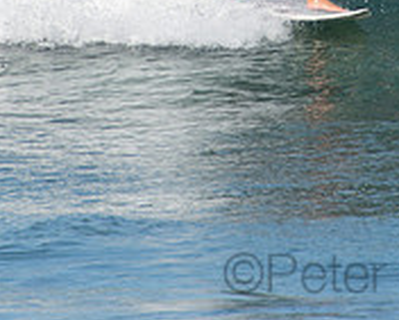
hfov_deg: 1.0
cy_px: -103
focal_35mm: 1858
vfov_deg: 0.8
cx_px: 399
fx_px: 21953
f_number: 5.6
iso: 220
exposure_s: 1/1250
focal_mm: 400
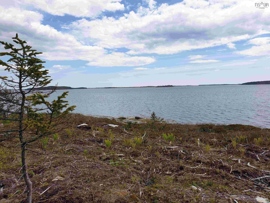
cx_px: 135
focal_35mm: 26
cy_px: 102
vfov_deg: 53.1
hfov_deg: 67.3
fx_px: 203
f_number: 2.4
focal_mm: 4.3
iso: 50
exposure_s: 1/1616
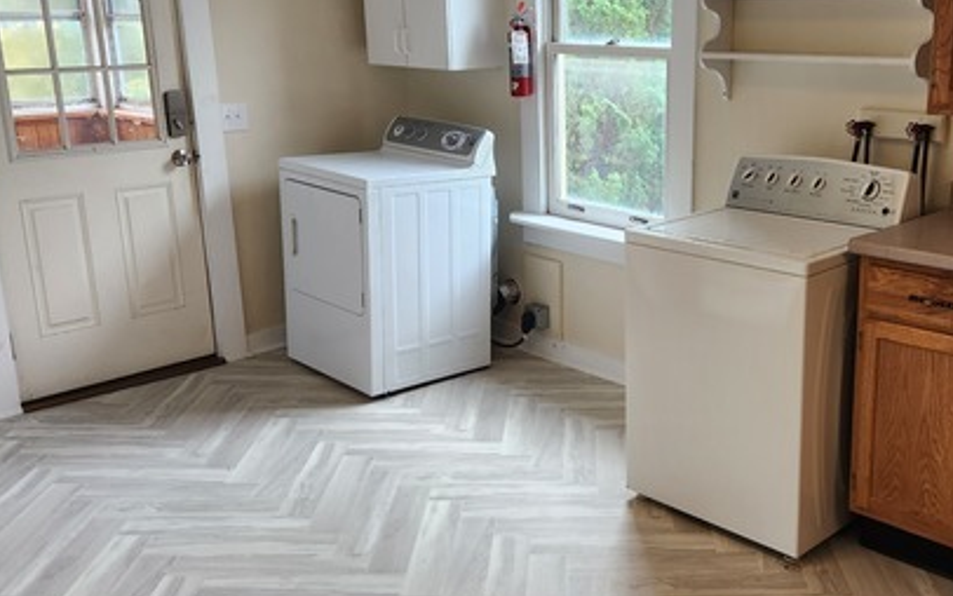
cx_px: 611
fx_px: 1039
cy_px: 277
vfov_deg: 32.0
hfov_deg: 48.7
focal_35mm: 40
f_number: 1.8
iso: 125
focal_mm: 5.4
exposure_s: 1/120
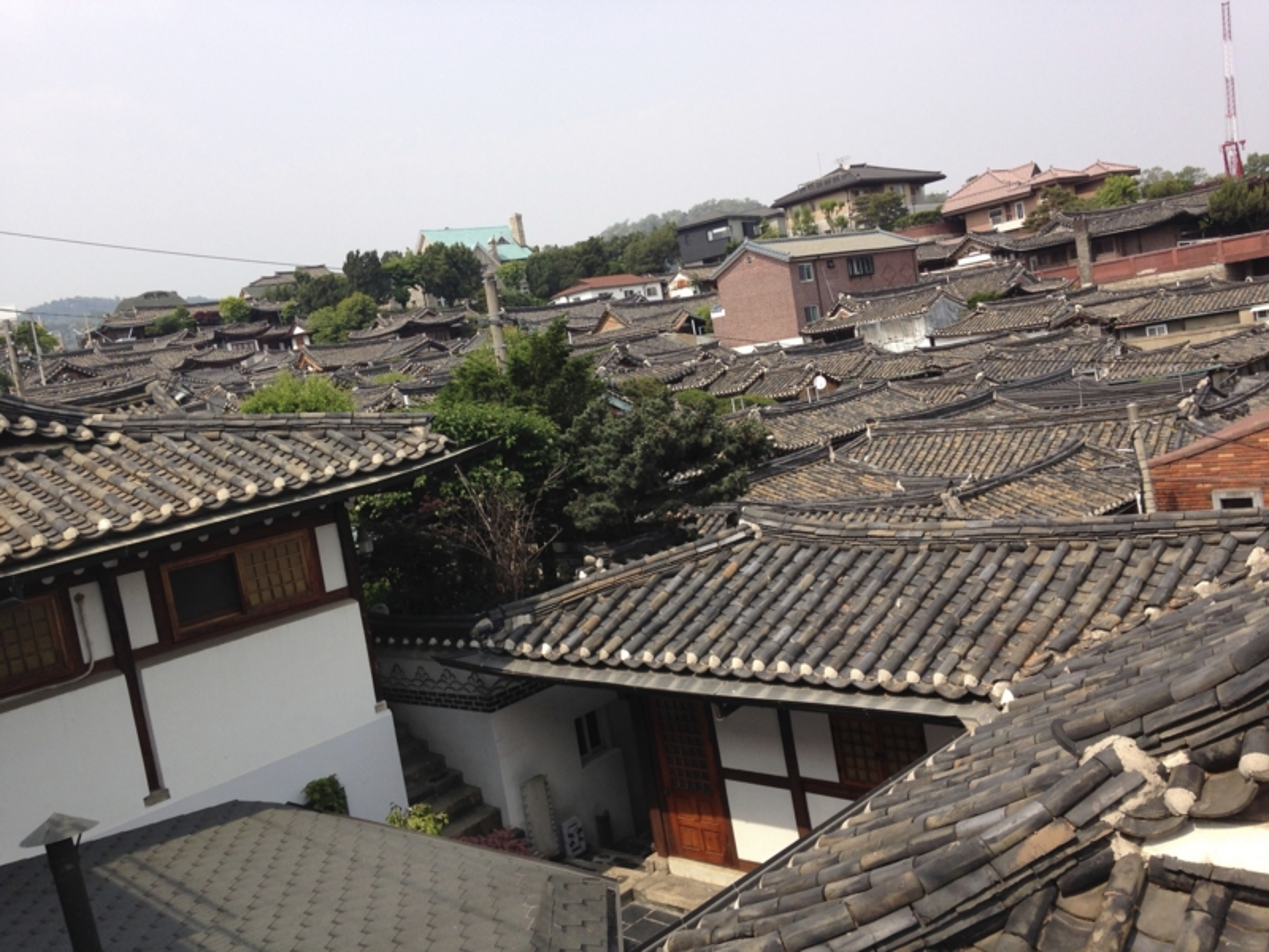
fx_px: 1210
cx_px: 634
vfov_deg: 42.9
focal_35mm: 33
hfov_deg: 55.4
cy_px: 476
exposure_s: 1/1355
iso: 50
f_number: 2.4
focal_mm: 4.12
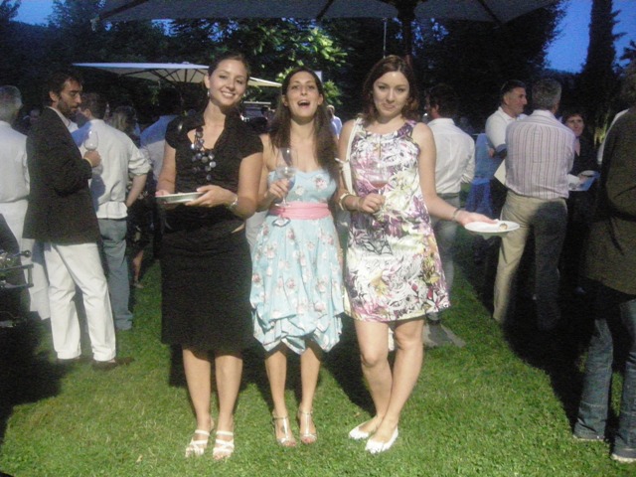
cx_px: 318
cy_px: 238
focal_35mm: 36
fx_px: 661
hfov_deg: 51.4
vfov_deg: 39.7
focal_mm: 7.5
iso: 1600
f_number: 2.7
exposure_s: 1/34.4
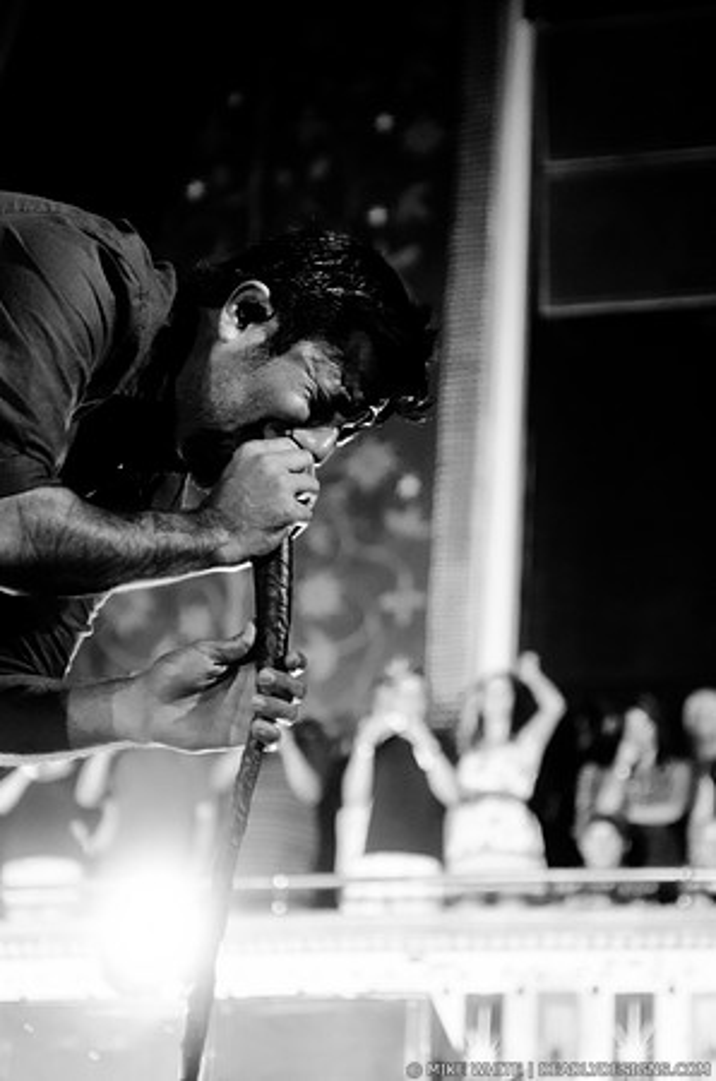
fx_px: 3147
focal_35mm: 105
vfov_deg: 19.5
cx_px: 358
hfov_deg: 13.0
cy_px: 540
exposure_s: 1/200
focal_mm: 70
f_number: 2.8
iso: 1600
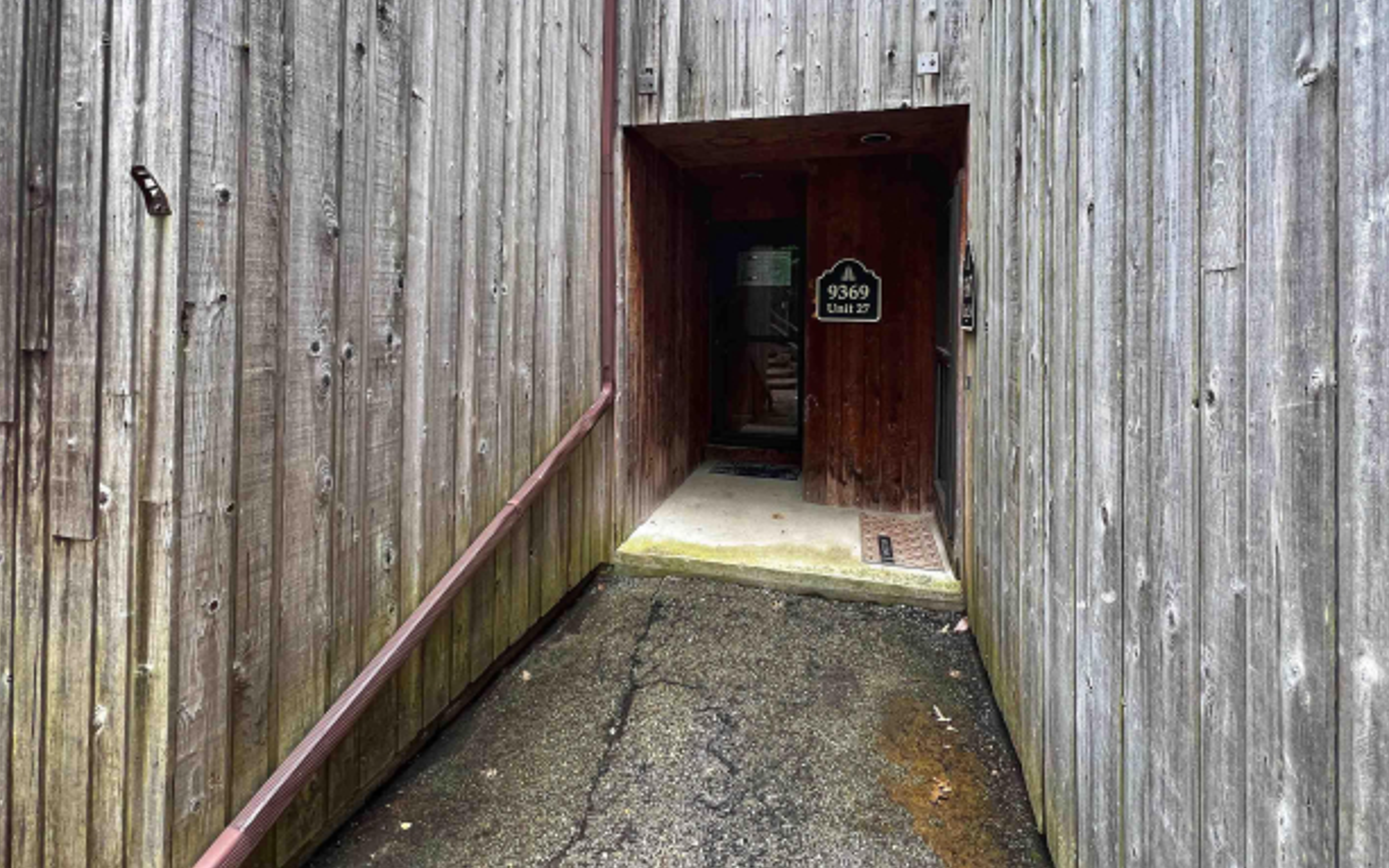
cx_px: 708
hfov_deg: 101.5
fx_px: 568
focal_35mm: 15
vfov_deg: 73.0
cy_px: 304
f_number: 1.8
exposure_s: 1/99
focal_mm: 1.57
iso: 64
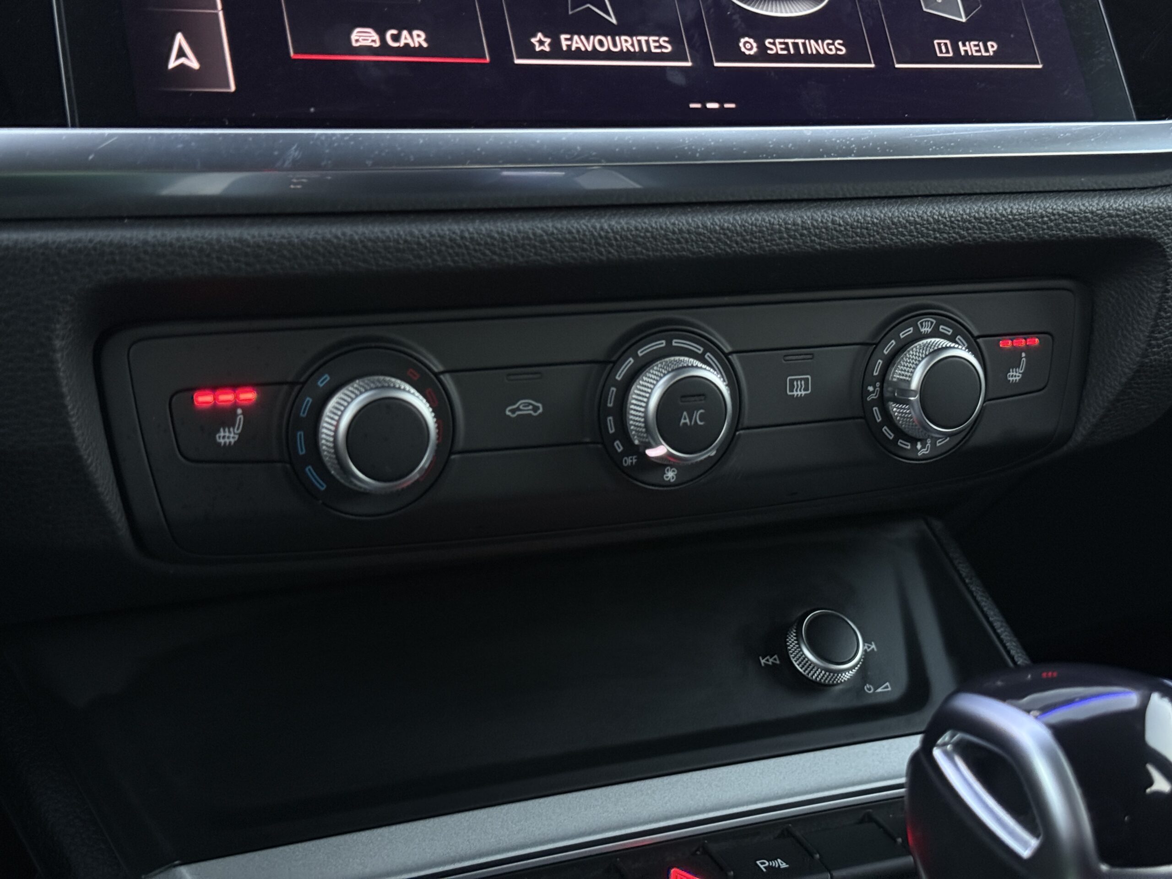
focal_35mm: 48
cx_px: 586
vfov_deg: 30.3
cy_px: 440
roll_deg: -1.2
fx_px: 1625
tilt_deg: -11.1
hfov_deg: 39.7
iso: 500
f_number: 1.78
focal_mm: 6.76
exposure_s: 1/36
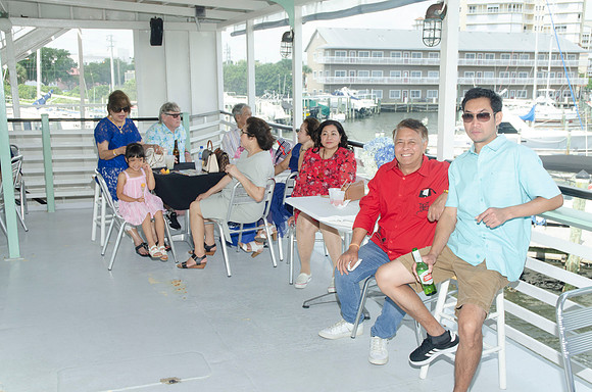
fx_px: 615
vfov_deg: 35.3
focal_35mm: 38
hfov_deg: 51.4
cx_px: 296
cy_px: 196
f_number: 7.1
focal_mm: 25
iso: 200
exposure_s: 1/250
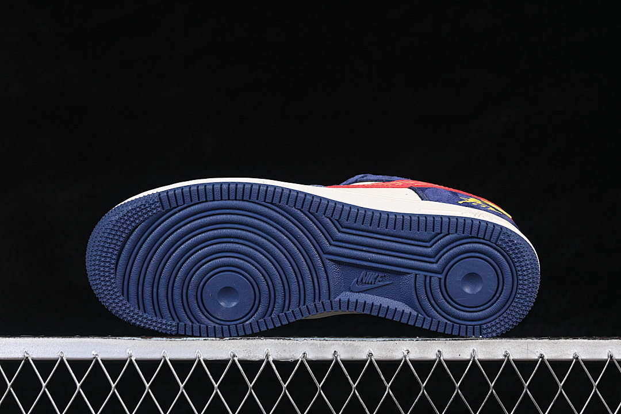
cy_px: 207
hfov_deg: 27.0
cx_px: 310
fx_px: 1294
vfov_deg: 18.2
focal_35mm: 75
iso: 160
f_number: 6.3
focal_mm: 50
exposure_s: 1/60
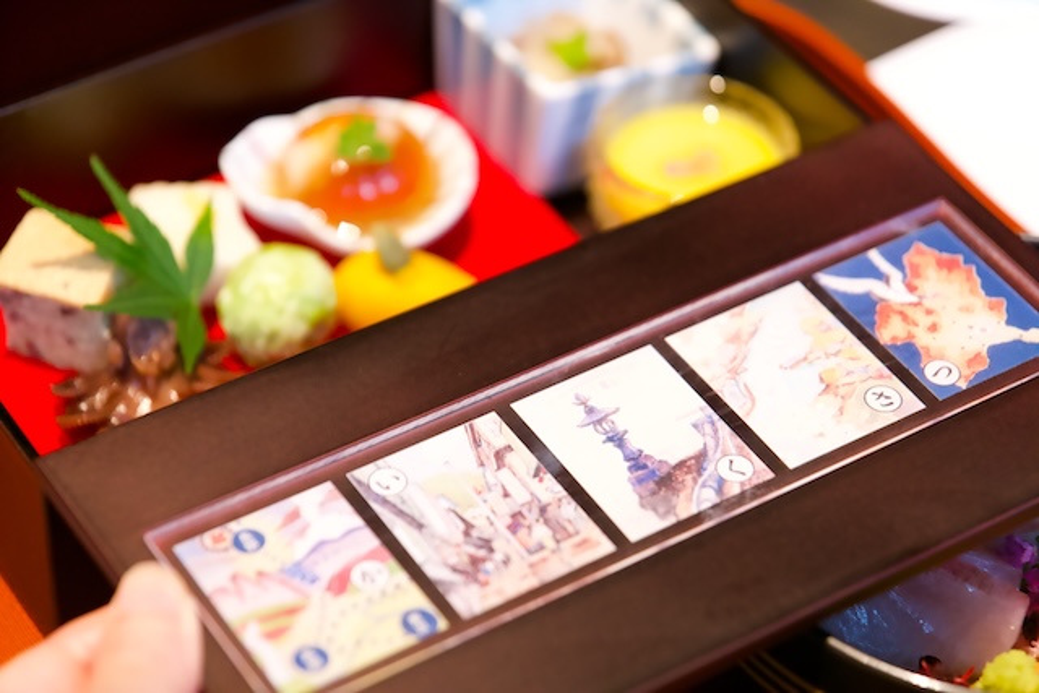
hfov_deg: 19.5
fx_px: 3031
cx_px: 520
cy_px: 346
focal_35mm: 105
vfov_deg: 13.0
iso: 6400
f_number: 4
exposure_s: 1/80
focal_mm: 105
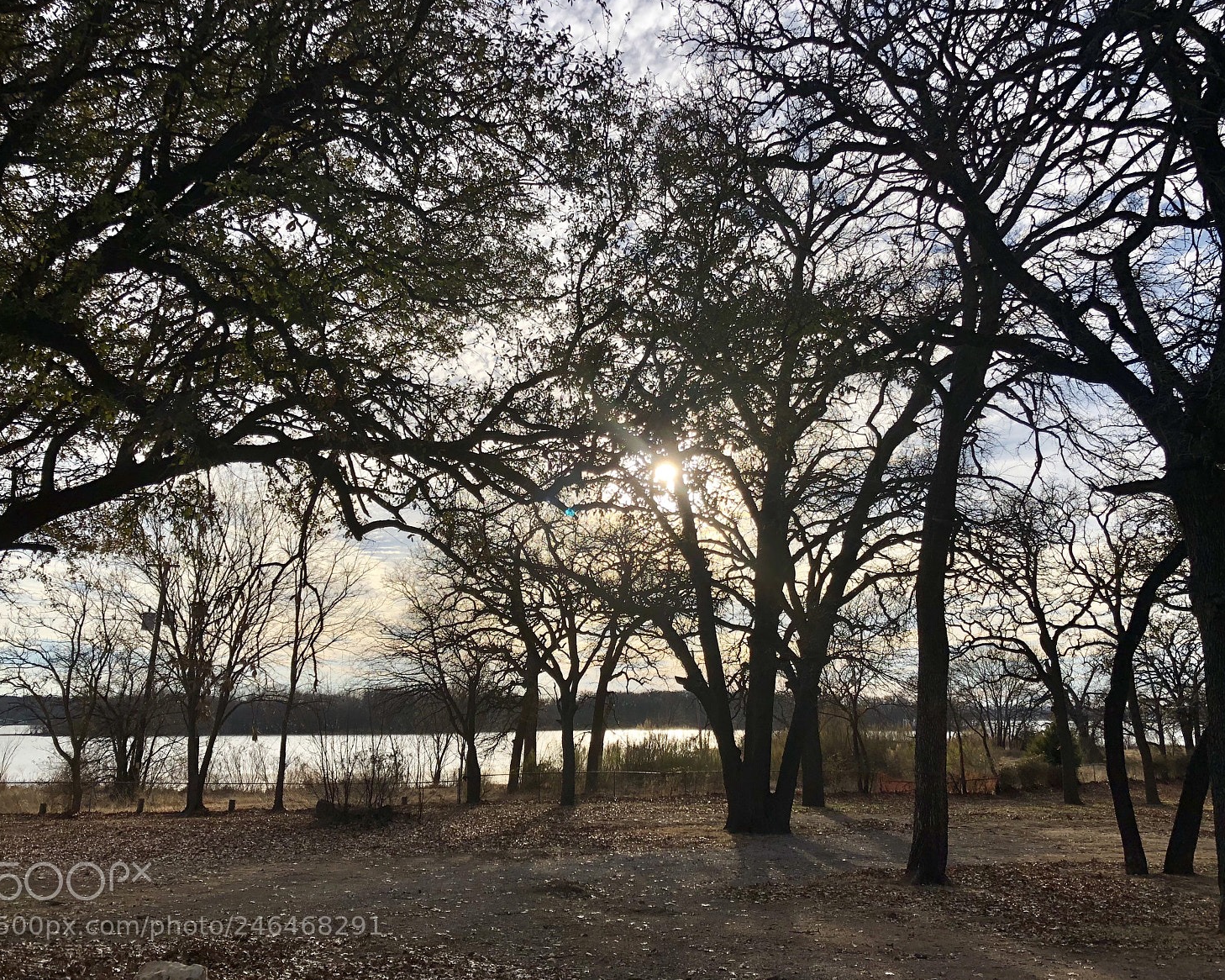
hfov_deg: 58.8
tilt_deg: +11.7
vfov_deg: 48.5
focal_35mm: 30
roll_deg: +0.3
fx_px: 1088
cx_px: 615
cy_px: 487
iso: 25
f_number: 1.8
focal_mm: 4
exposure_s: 1/2825
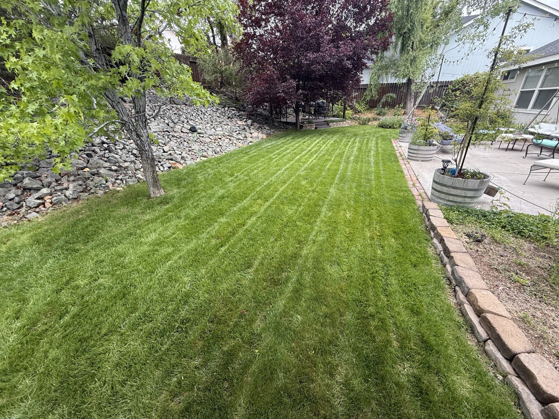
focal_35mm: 14
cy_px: 210
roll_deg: +0.9
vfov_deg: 85.7
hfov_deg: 102.1
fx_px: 226
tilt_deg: -25.4
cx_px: 280
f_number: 2.2
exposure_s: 1/159
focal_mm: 2.22
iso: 50
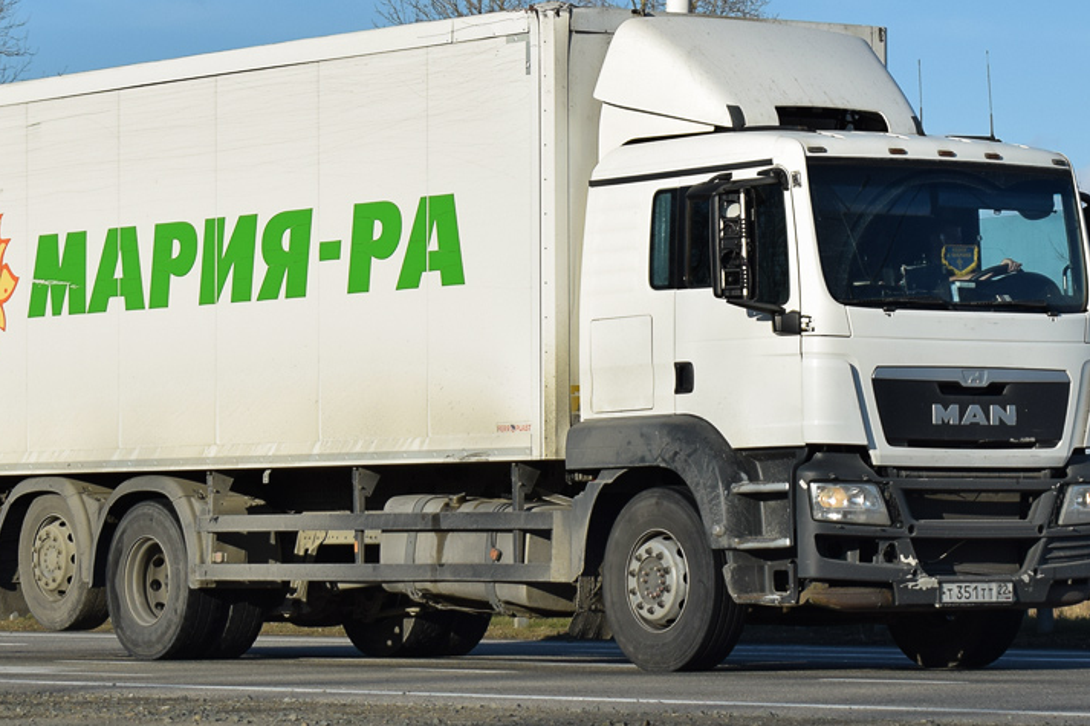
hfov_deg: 14.8
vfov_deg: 9.9
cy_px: 241
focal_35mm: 139
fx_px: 4203
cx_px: 590
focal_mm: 55
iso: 200
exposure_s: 1/1000
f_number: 5.6
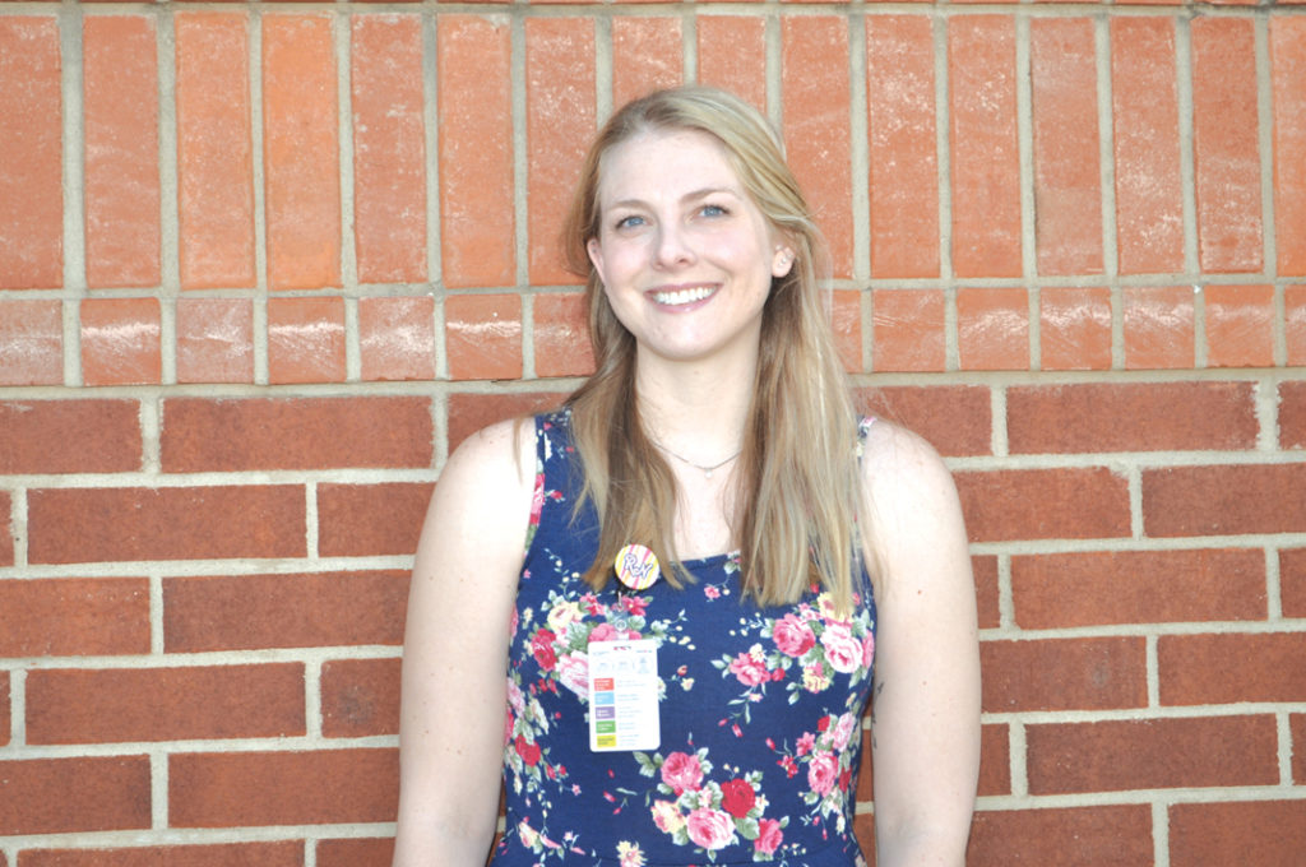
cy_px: 434
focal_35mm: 78
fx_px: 2826
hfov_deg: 26.0
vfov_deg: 17.4
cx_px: 653
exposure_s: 1/200
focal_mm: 52
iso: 200
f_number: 6.3
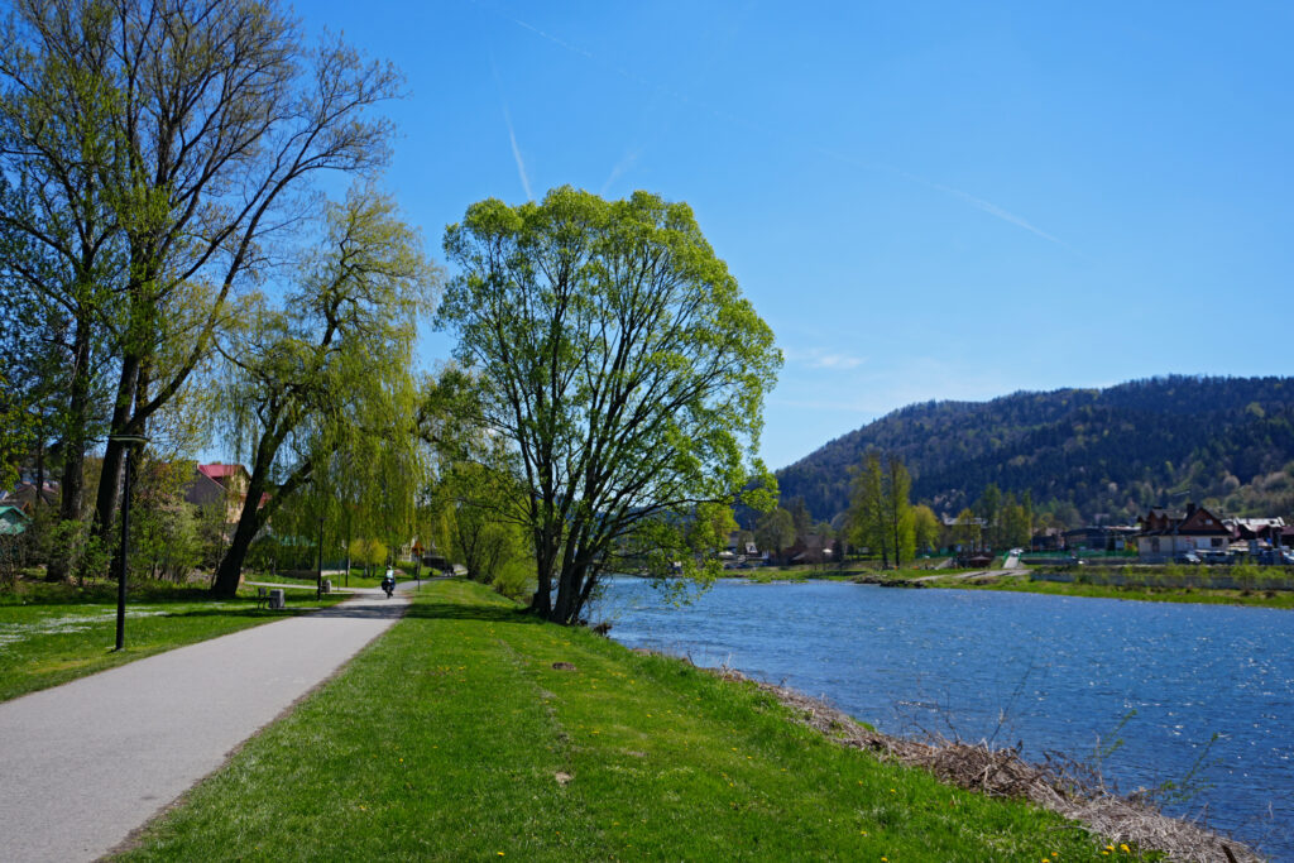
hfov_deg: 59.5
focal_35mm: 32
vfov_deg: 41.7
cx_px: 647
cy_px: 432
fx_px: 1132
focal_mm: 21
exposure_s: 1/800
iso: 100
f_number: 5
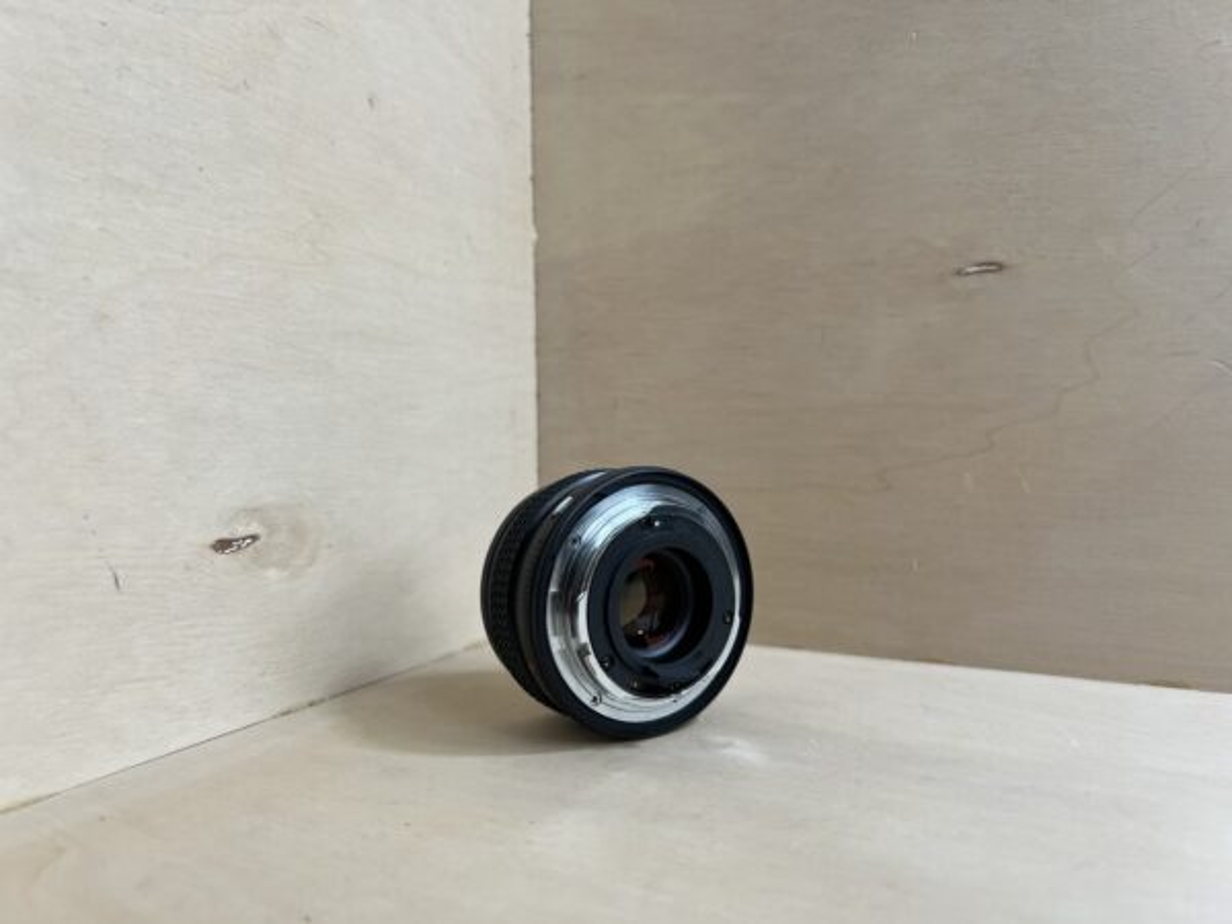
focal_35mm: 26
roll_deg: +1.2
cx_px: 616
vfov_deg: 53.1
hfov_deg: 67.3
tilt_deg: -2.0
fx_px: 925
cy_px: 462
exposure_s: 1/121
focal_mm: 5.7
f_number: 1.5
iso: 40
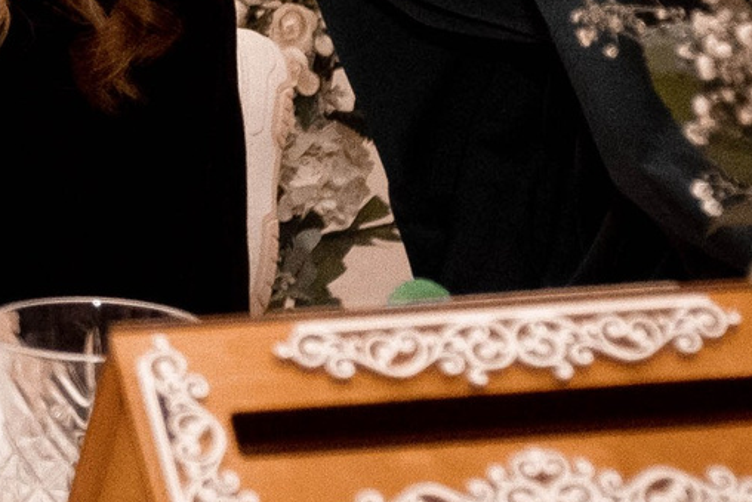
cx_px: -672
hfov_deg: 8.3
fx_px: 4952
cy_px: -334
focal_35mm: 237
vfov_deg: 5.7
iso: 2000
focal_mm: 31.5
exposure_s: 1/250
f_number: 3.6
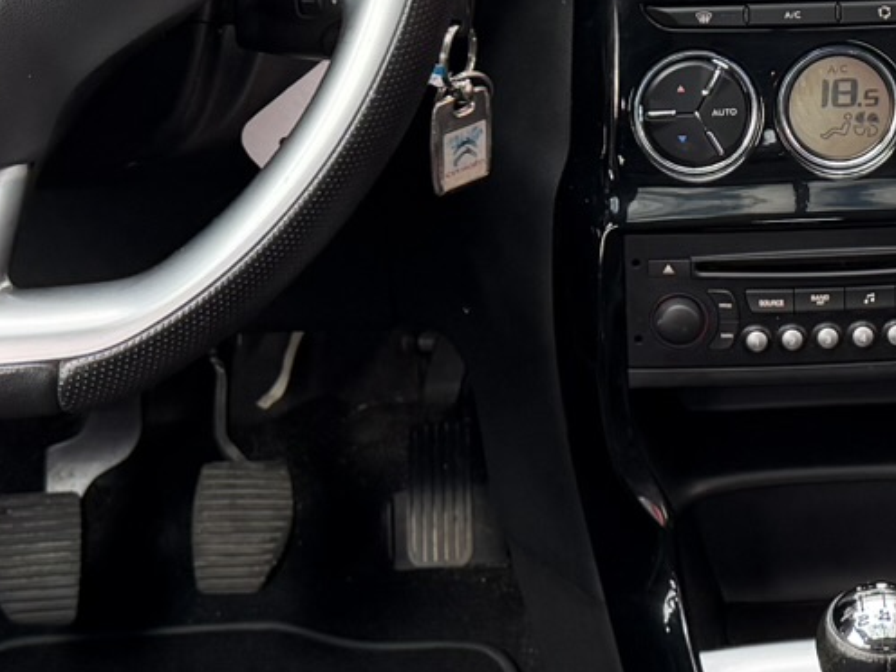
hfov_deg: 19.4
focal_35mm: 99
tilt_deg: -24.4
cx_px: 851
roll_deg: -3.1
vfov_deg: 14.9
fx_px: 2563
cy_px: 157
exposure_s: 1/184
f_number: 1.78
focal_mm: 6.76
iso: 100
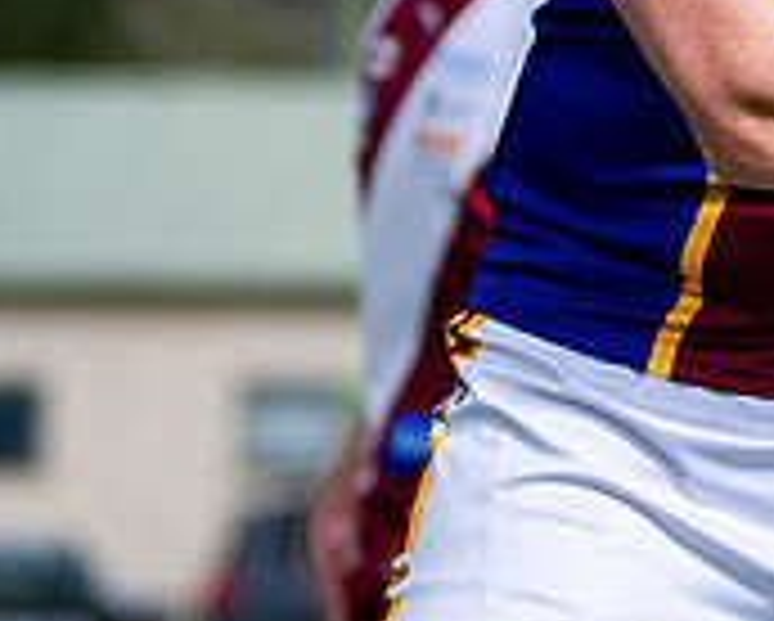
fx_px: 24195
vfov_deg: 1.5
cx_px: 1348
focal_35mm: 1055
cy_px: -67
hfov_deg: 1.8
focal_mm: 102
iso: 100
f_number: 2.8
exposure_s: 1/1600
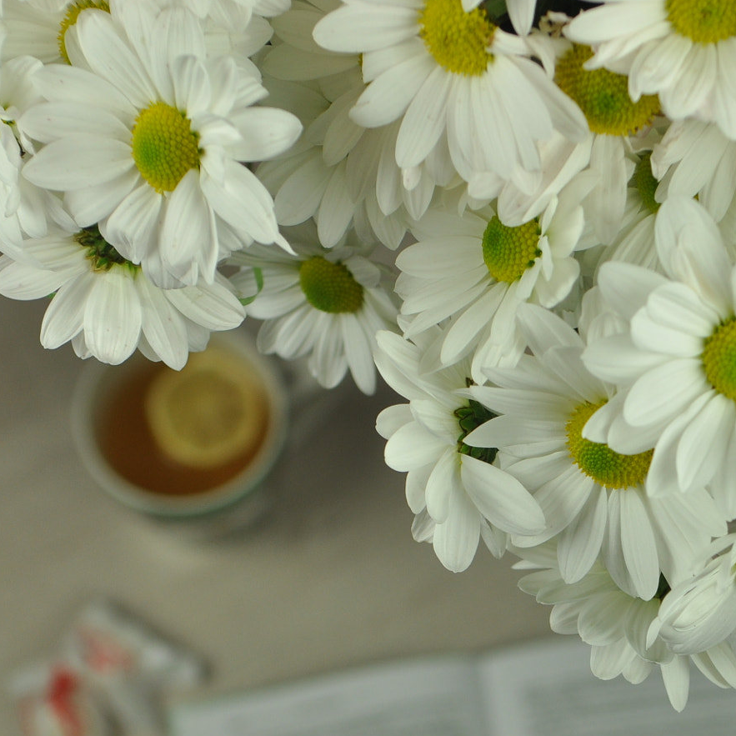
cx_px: 537
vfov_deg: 13.4
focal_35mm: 130
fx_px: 3127
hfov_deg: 13.4
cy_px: 554
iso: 200
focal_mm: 44
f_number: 4.5
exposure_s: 1/160
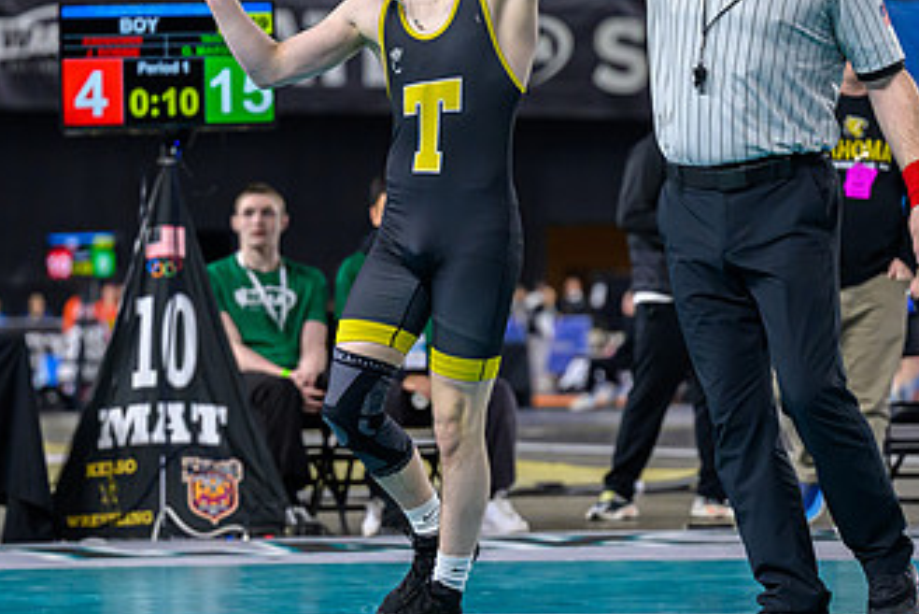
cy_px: 209
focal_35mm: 198
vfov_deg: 6.9
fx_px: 5056
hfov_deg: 10.4
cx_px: 430
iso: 2500
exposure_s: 1/800
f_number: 2.8
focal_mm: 92
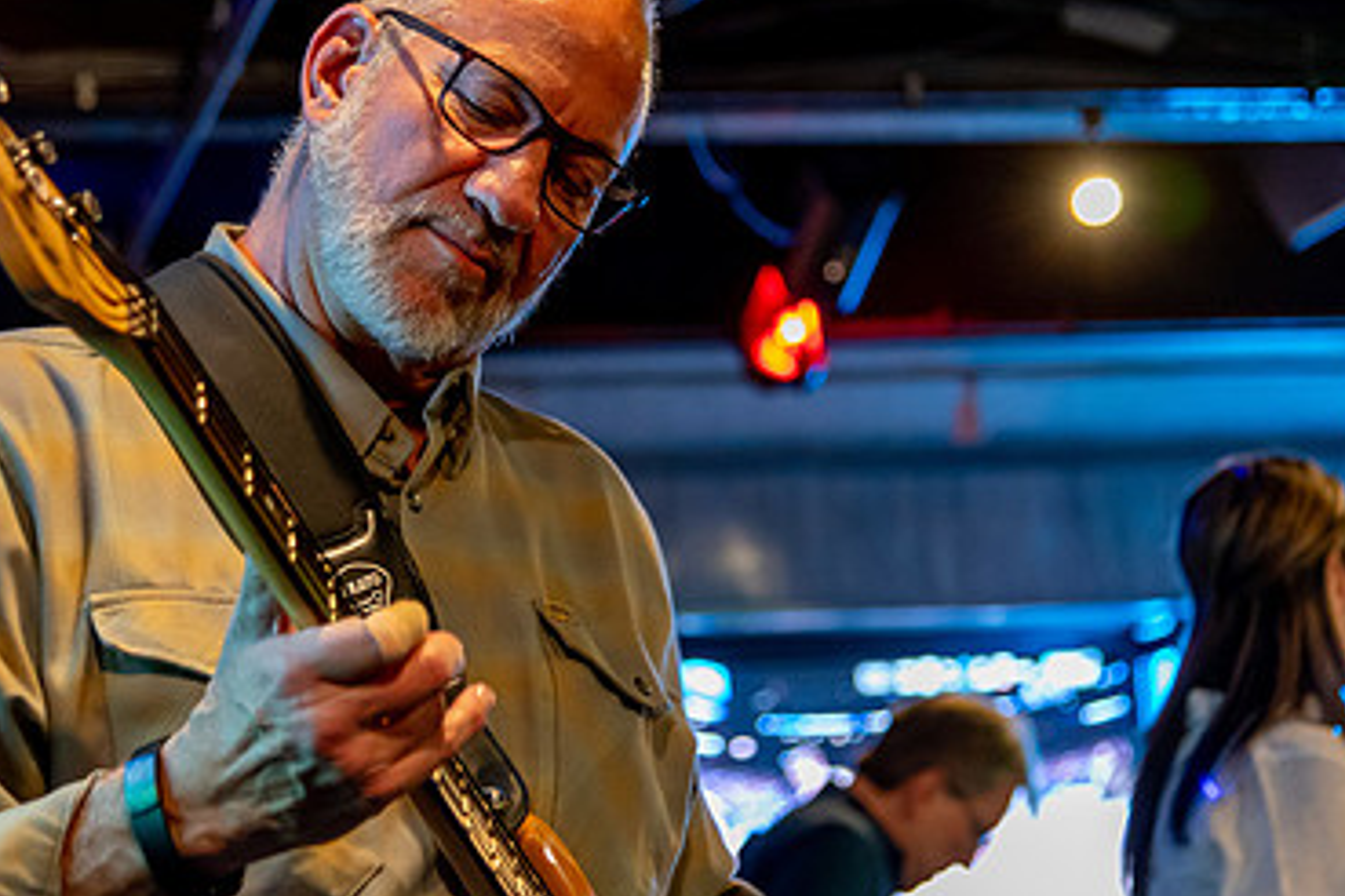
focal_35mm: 110
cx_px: 576
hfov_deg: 18.6
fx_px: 4109
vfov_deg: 12.4
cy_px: 299
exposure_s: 1/40
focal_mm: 70
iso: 6400
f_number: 4
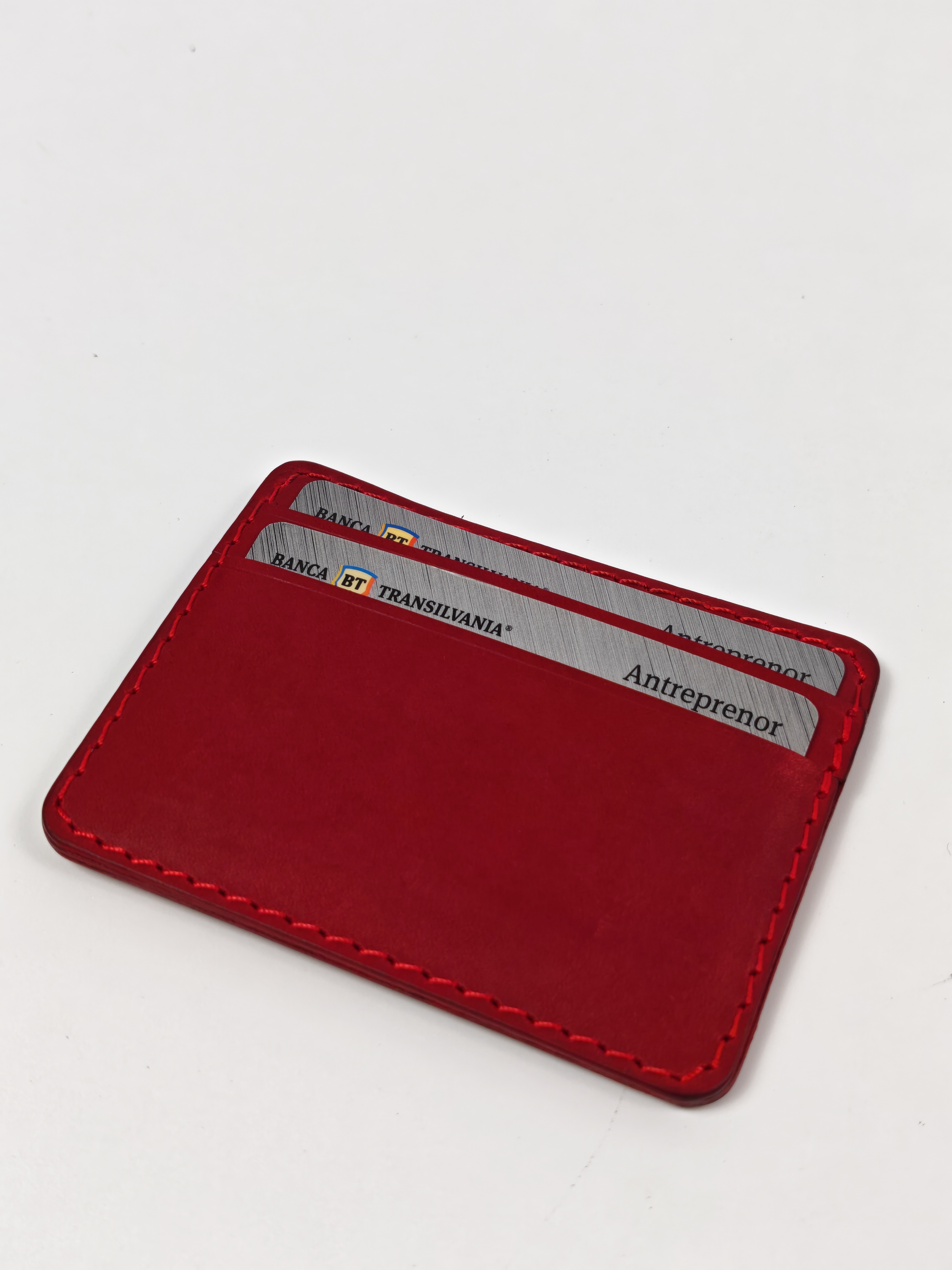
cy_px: 635
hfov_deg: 31.5
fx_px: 1687
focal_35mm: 46
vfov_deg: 41.2
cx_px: 476
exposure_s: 1/100
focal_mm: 5.4
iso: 80
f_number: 1.6
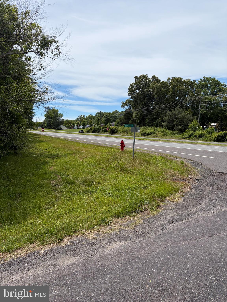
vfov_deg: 67.3
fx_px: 227
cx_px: 114
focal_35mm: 26
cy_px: 151
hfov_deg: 53.1
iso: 50
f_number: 1.6
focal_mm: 5.96
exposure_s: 1/3623
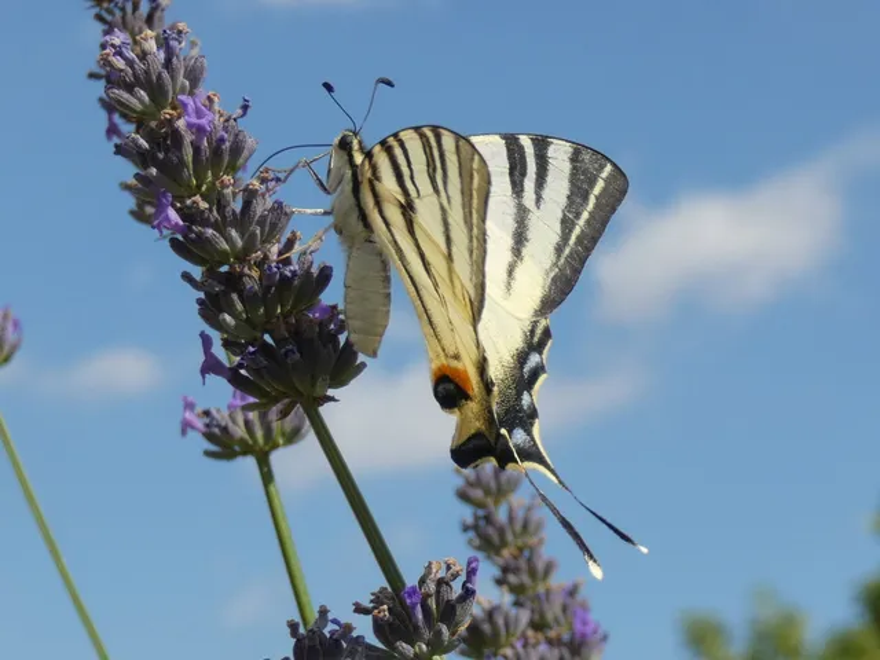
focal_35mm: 87
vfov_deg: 17.0
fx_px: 2212
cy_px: 330
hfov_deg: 22.5
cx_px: 440
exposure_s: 1/640
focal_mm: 15.6
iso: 80
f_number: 4.6
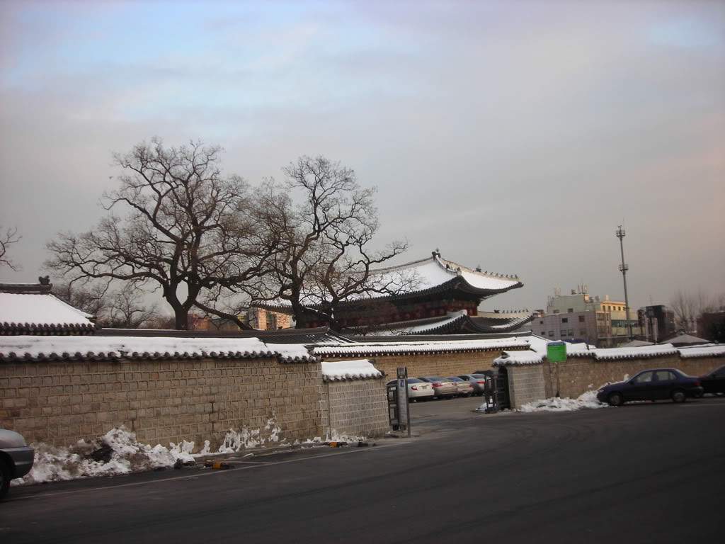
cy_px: 272
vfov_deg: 37.7
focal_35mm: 38
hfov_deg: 49.0
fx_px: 796
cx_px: 362
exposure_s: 1/62.7
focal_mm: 6.3
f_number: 3.2
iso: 50
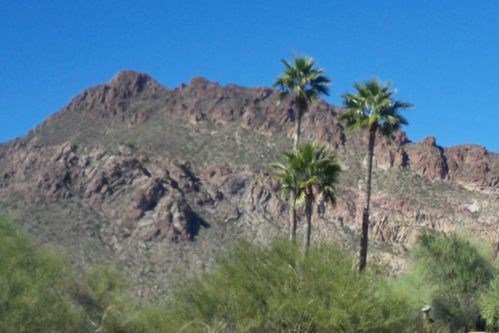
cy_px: 269
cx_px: 554
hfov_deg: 22.5
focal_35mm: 85
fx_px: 1178
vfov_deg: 16.0
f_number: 4.7
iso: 80
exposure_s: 1/320
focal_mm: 6.3
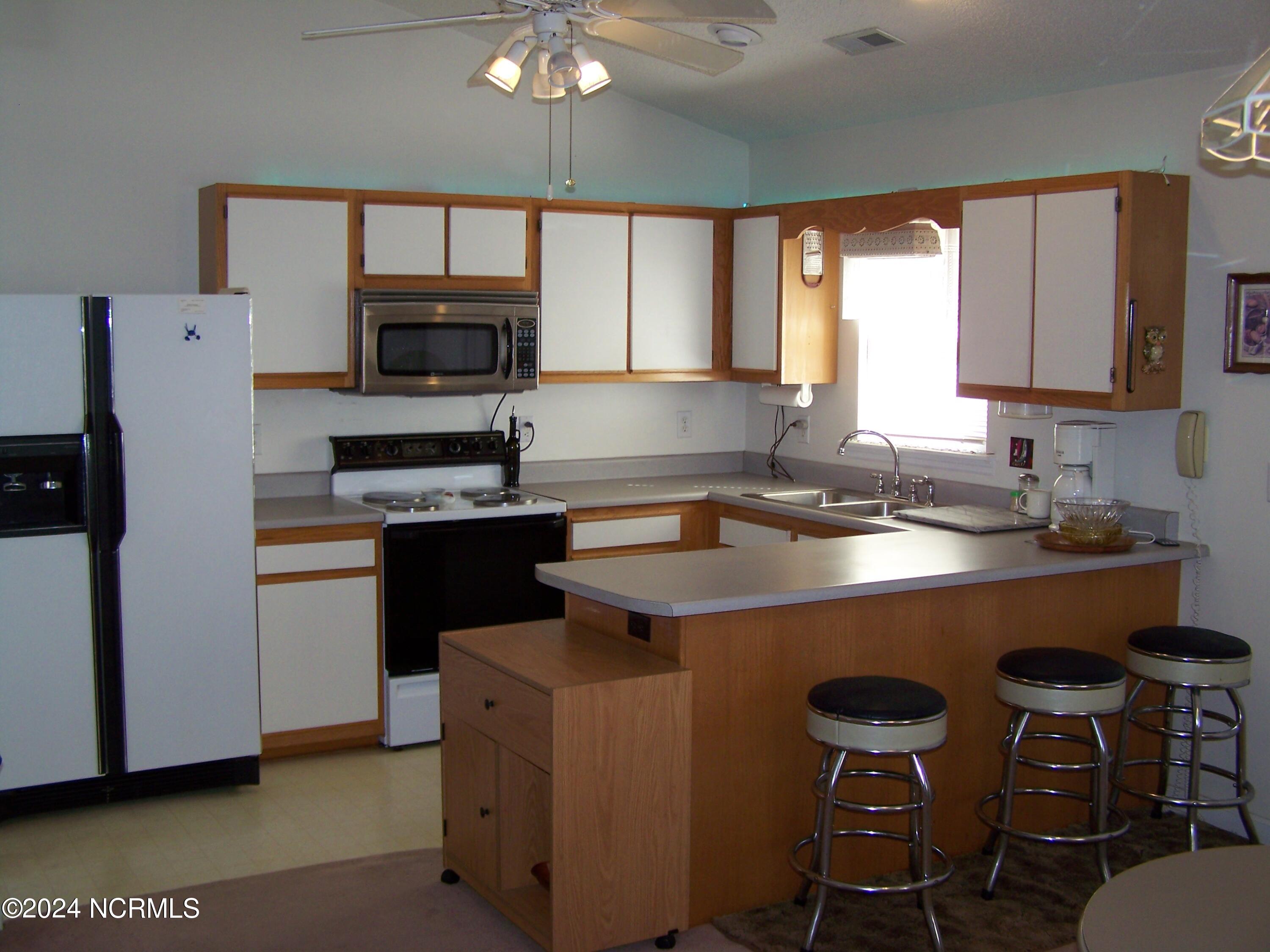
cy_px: 476
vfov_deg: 37.7
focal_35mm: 38
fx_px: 1394
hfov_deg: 49.0
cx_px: 635
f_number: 2.8
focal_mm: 6.3
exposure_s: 1/60
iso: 80
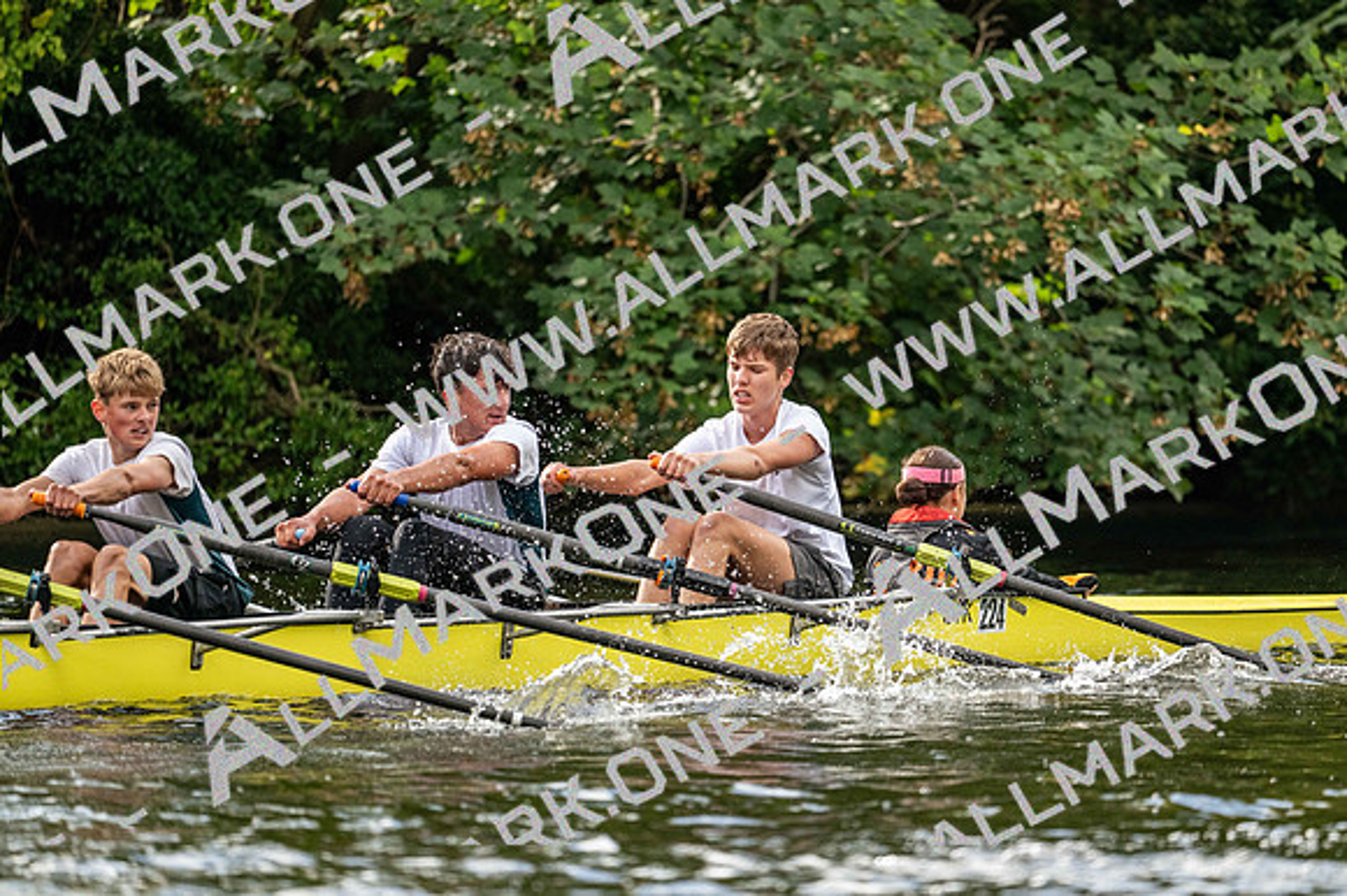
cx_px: 674
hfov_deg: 5.2
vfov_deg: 3.4
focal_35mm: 400
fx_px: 14961
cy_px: 448
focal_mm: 400
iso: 1400
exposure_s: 1/2500
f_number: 4.5
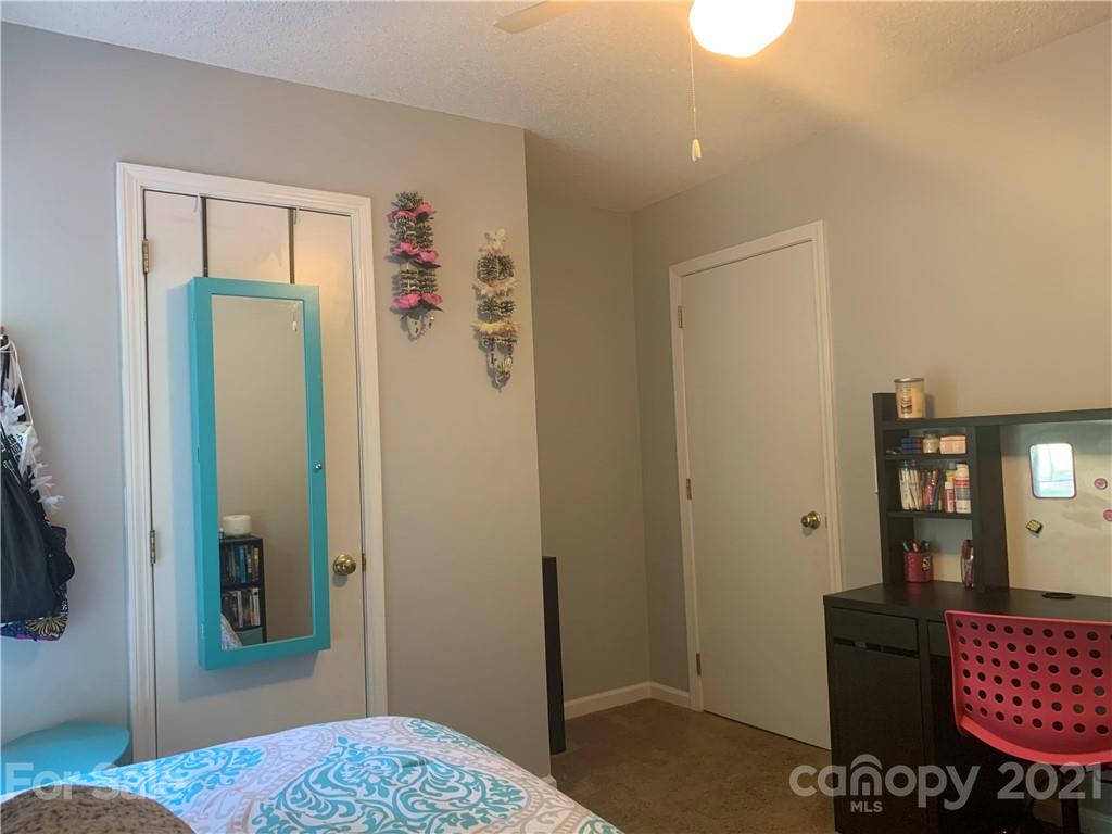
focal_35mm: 26
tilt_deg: +0.9
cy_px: 417
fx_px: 835
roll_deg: +2.0
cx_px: 556
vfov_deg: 53.1
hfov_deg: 67.3
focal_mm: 4.25
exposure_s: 1/60
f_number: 1.8
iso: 200
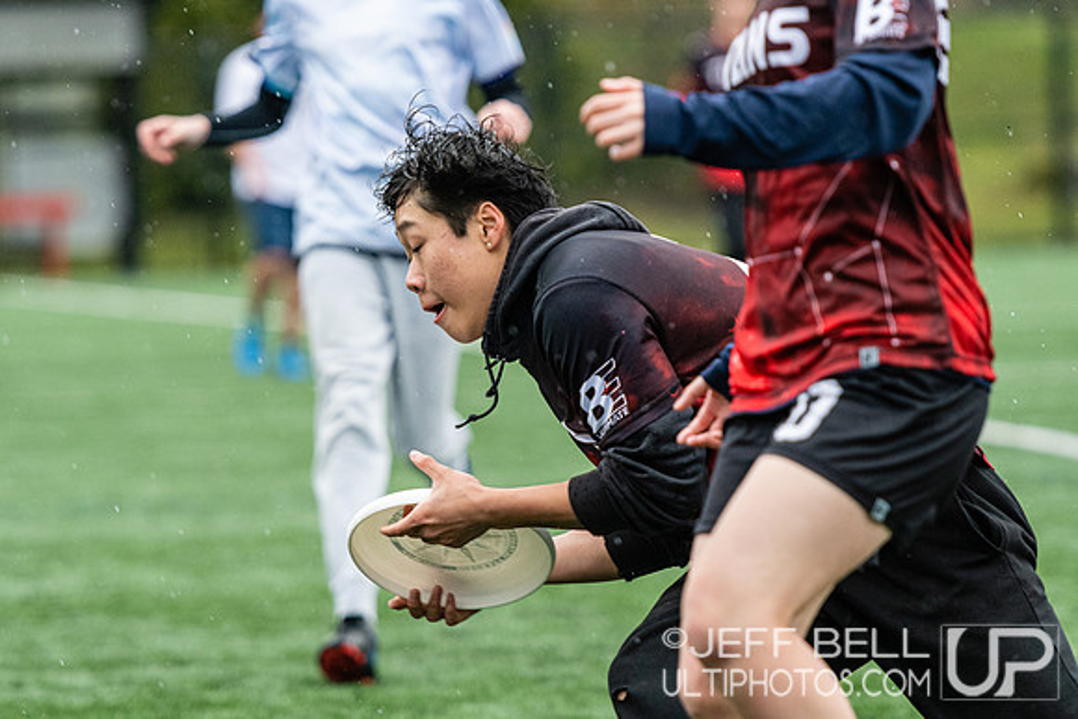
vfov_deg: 5.1
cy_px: 360
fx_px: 8087
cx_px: 539
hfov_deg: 7.6
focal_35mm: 270
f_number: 3.2
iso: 1800
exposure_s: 1/1000
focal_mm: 180
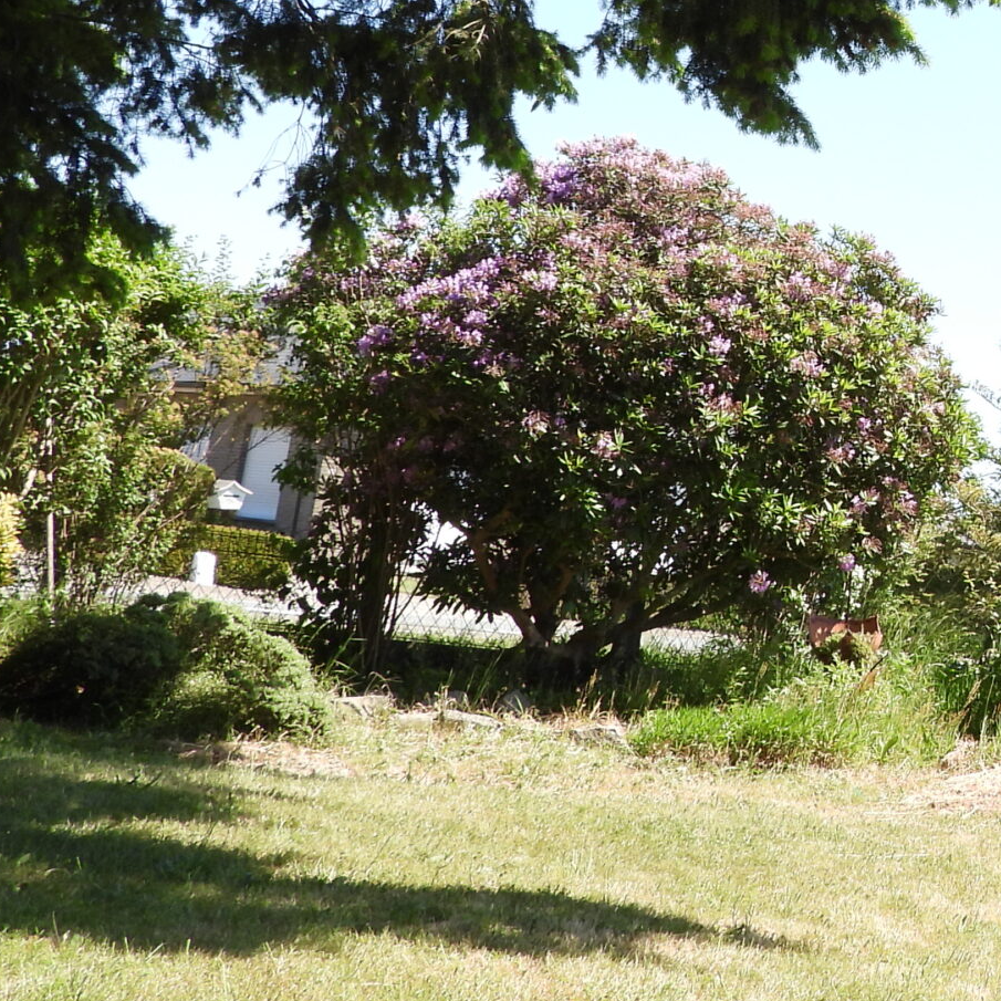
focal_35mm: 75
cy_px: 158
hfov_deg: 20.6
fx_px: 2454
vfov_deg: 22.6
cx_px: 1365
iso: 100
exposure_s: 1/500
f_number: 3.2
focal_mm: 5.4
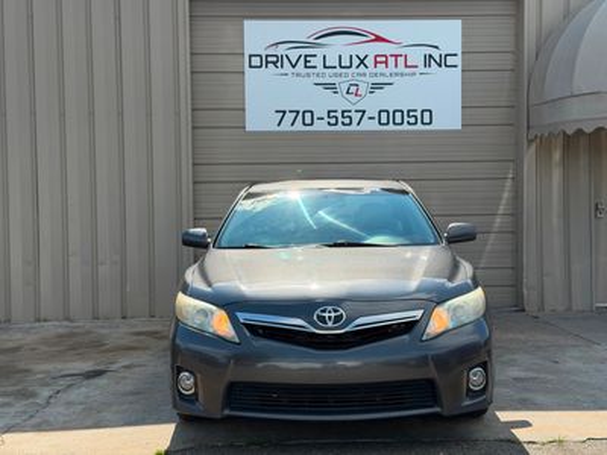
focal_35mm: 48
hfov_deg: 39.7
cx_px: 304
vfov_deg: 30.3
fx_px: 842
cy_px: 228
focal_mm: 6.76
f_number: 1.78
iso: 64
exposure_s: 1/3378
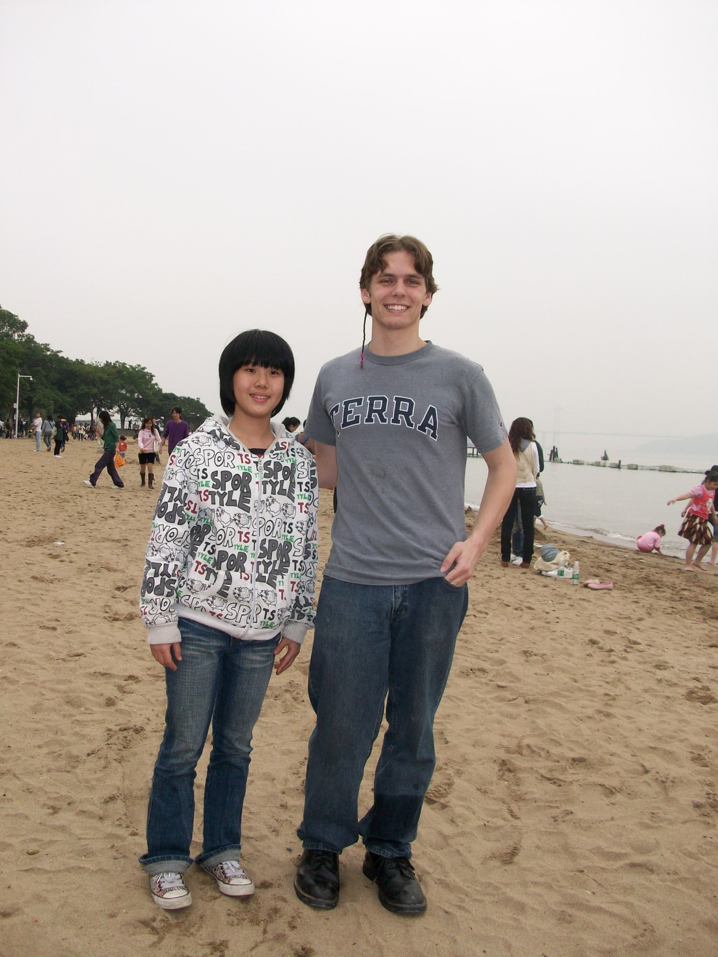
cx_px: 359
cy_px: 478
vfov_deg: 54.0
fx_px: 940
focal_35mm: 34
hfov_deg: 41.8
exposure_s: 1/495
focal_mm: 5.7
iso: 64
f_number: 2.8
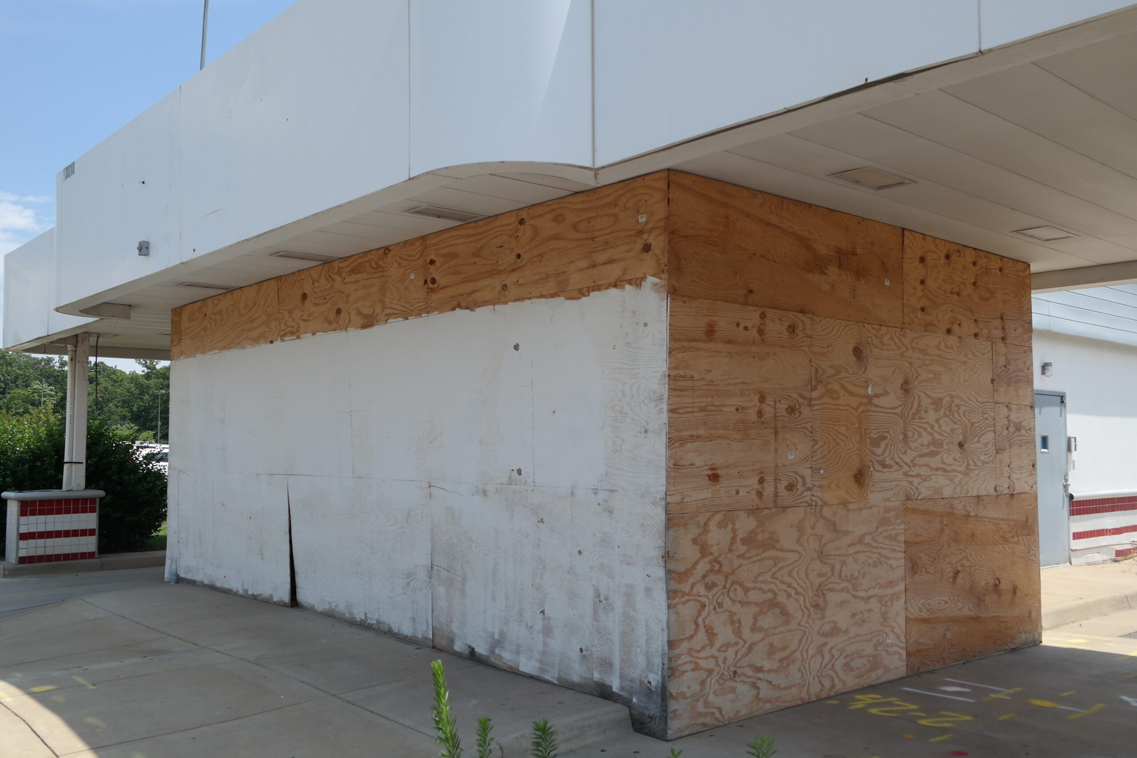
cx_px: 568
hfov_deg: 61.9
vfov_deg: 43.6
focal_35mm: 30
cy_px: 379
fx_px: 947
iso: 100
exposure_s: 1/320
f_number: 6.3
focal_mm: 20
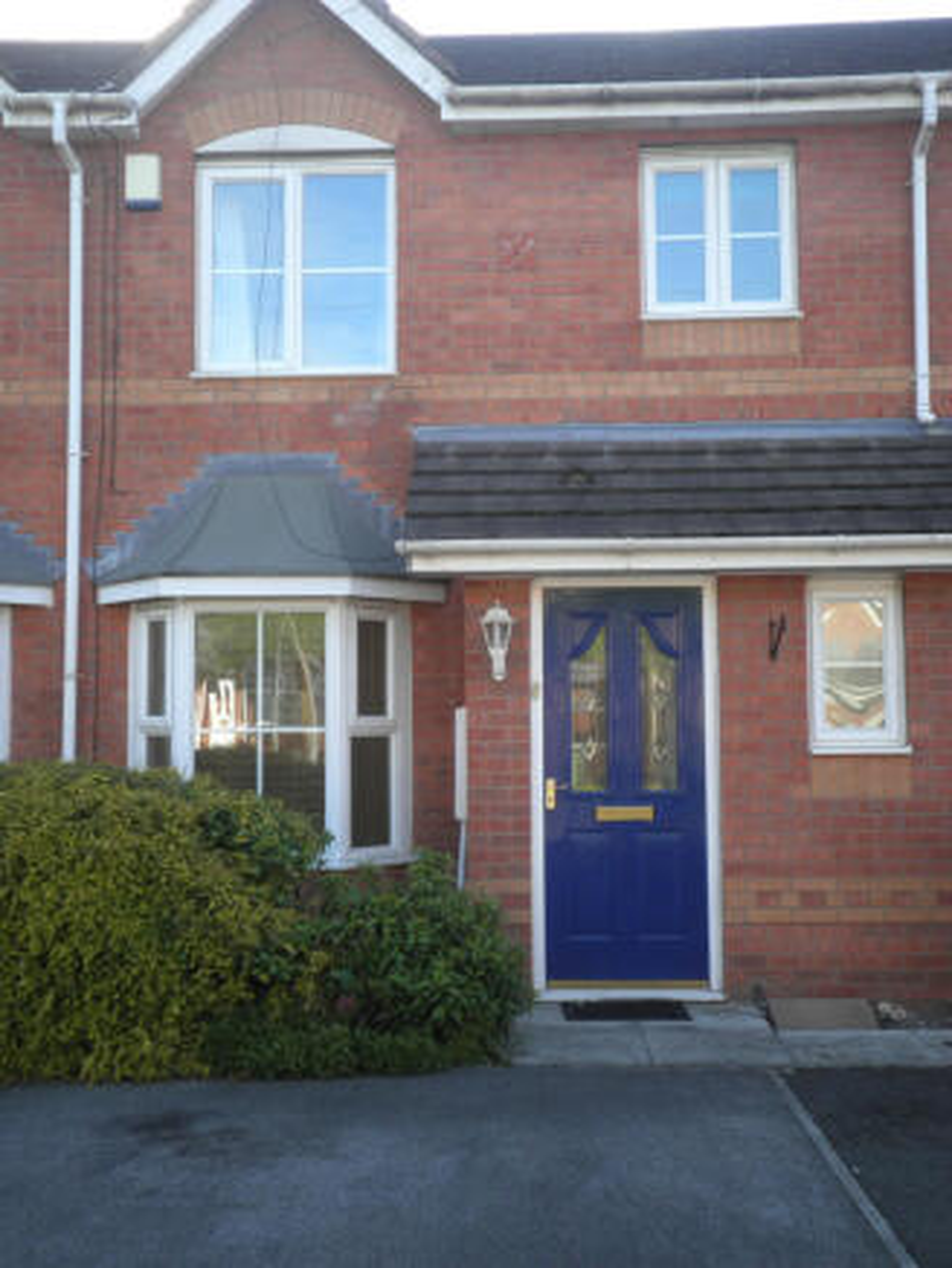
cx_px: 476
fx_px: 1356
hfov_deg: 38.7
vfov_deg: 50.1
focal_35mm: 37
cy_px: 634
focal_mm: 6.5
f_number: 3.1
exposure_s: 1/160
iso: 64
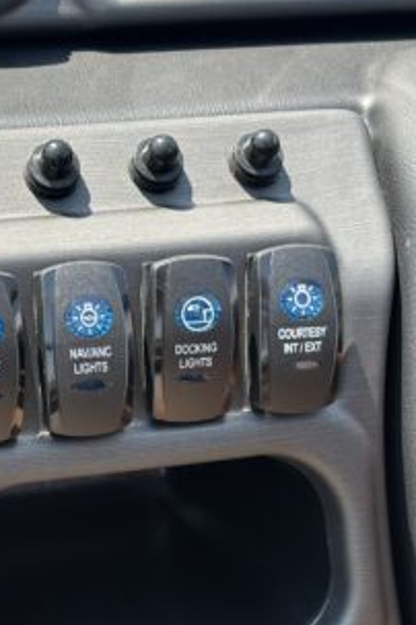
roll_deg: -5.7
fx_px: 1650
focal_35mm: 95
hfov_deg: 14.3
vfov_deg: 21.4
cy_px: 382
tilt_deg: -32.4
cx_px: 129
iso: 32
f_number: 1.6
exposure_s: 1/553
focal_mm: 5.96
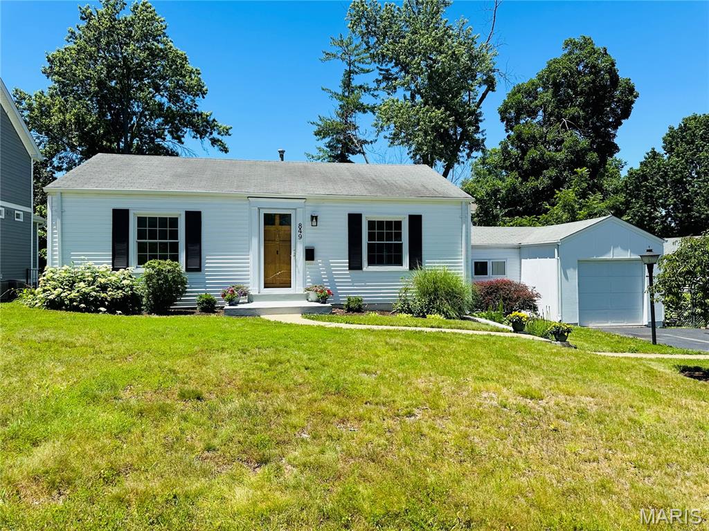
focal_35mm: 24
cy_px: 266
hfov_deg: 71.6
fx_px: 492
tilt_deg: +2.0
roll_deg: +0.3
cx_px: 354
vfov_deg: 56.8
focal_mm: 6.86
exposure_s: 1/3058
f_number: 1.78
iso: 80
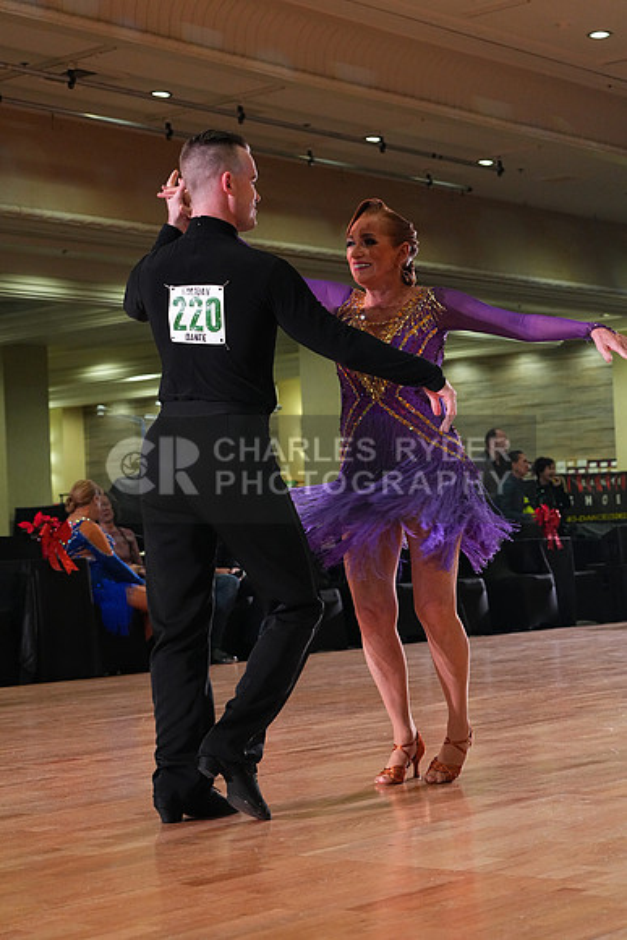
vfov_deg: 28.8
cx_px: 314
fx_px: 1828
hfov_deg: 19.5
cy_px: 470
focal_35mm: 70
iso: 5000
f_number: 5.6
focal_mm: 70
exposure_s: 1/320
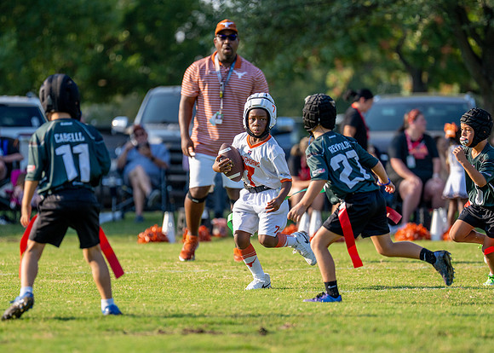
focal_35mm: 301
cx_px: 249
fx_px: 4224
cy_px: 202
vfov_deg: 4.8
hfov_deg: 6.7
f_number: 2.8
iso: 320
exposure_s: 1/2500
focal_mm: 200
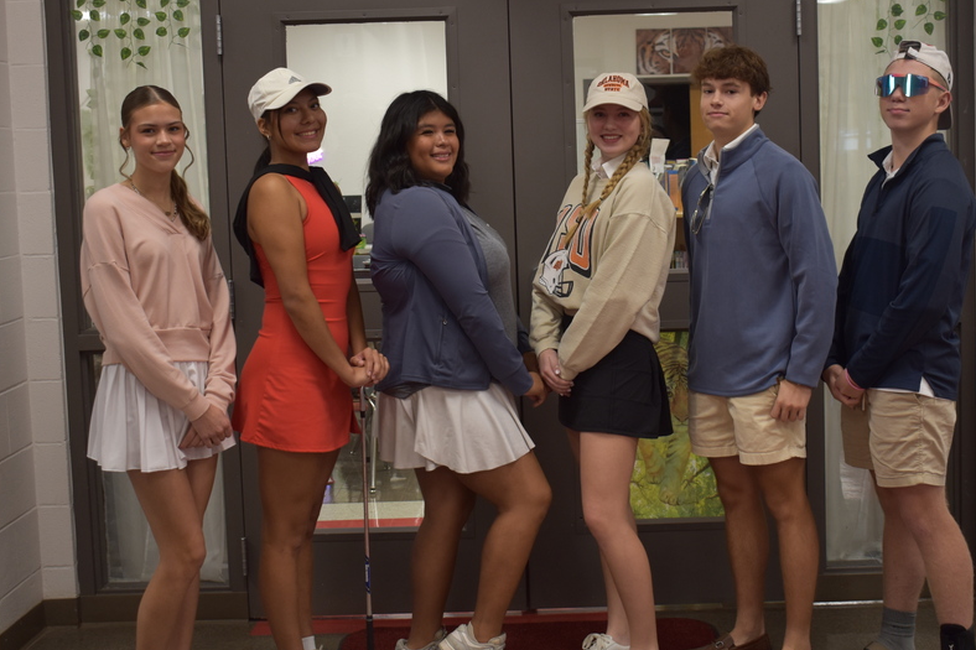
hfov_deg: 37.7
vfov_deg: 25.7
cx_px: 541
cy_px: 299
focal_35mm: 53
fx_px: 1427
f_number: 4
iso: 400
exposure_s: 1/50
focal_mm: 27
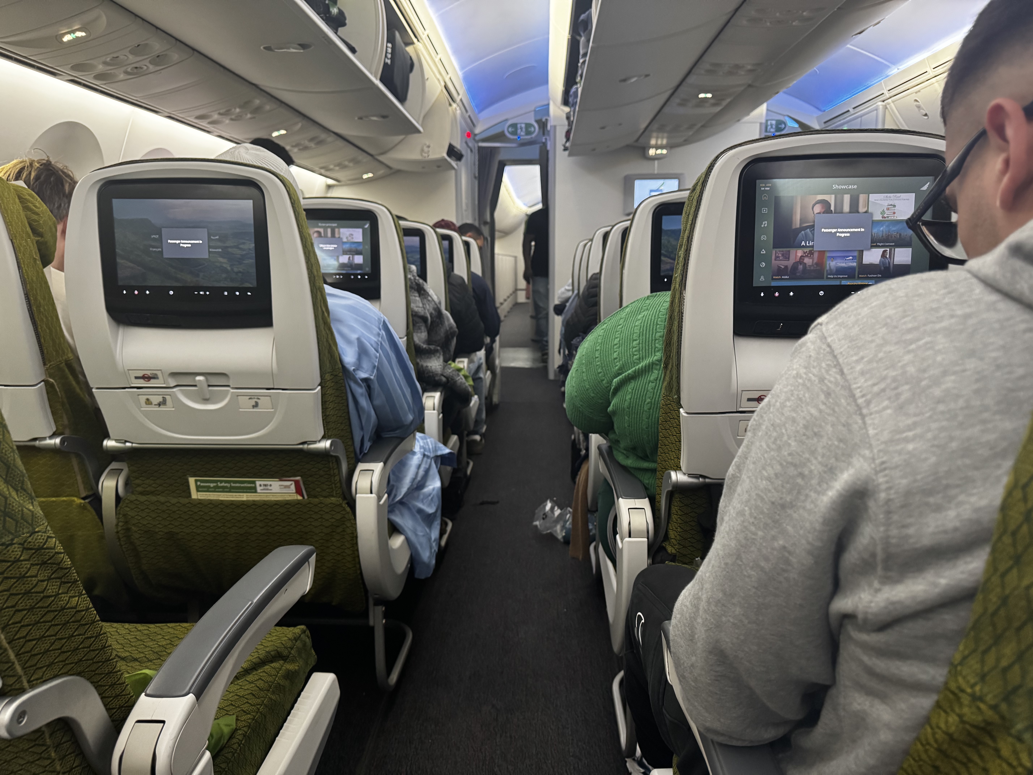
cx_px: 516
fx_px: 716
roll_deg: -0.3
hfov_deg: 71.6
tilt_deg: -10.4
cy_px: 388
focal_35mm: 24
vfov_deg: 56.8
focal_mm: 6.76
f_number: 1.78
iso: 800
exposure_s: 1/42
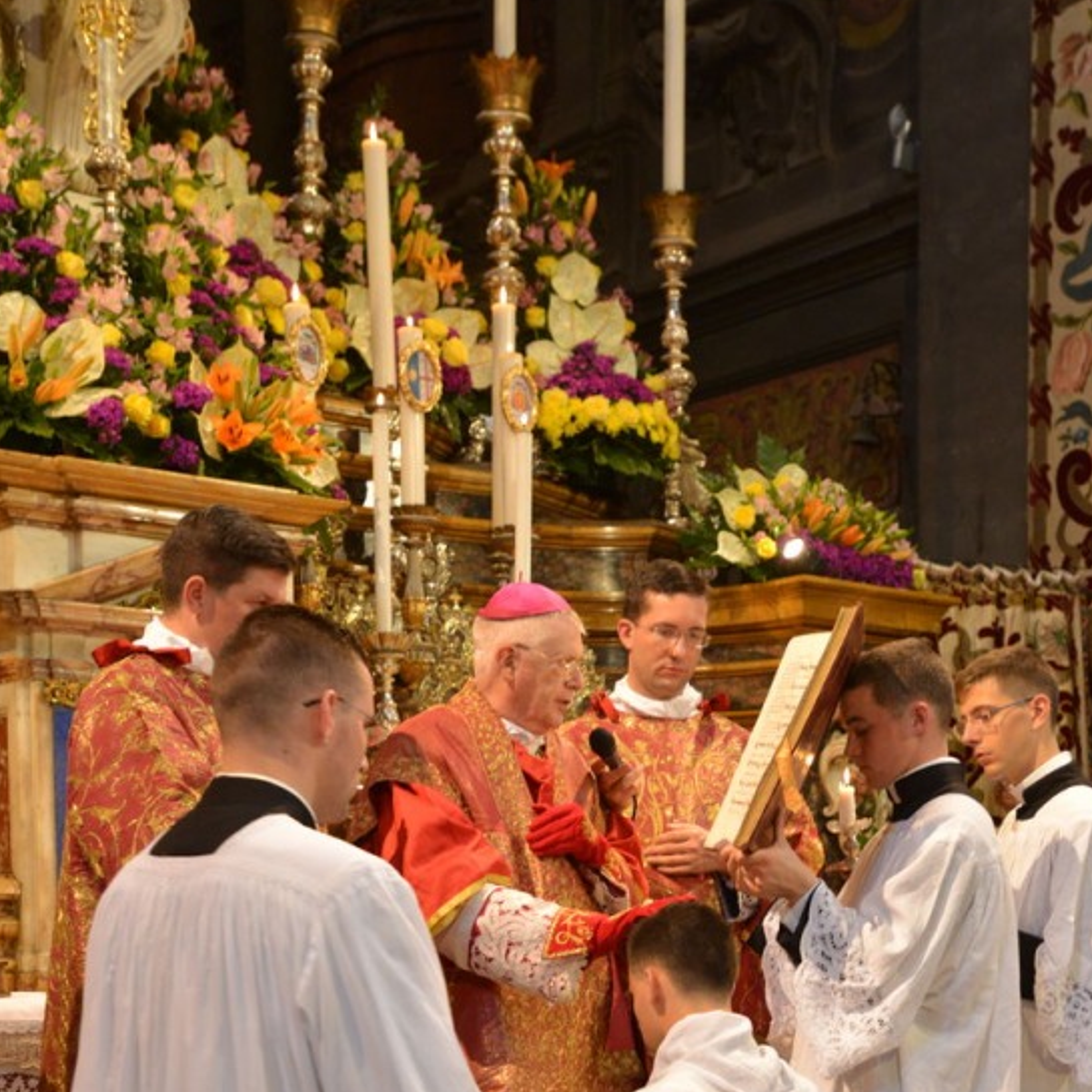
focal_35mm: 59
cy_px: 1060
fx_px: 2106
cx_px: 624
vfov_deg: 27.6
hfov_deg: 29.0
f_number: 4.5
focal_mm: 35
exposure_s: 1/80
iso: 1600
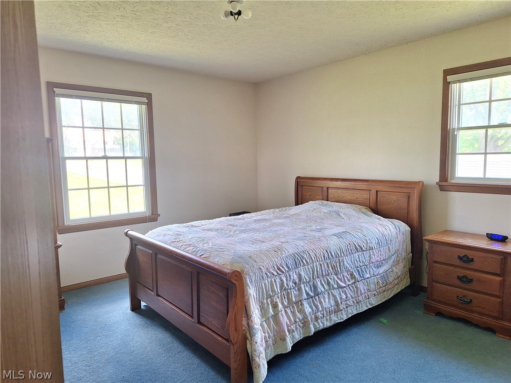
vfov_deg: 58.9
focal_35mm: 23
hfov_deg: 73.9
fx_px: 340
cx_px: 256
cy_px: 192
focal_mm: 5.54
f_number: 1.8
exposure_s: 1/60.2
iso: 80
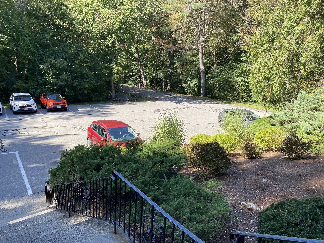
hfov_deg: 67.3
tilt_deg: -15.5
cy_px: 122
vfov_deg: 53.1
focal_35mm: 26
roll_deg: -3.3
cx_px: 162
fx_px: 243
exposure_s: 1/529
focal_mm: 4.25
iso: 32
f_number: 1.8
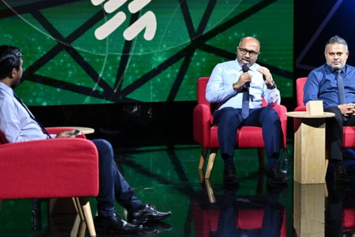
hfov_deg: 19.1
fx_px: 1056
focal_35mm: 107
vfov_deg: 12.8
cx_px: 185
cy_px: 90
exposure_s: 1/200
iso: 1000
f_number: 3.5
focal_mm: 81
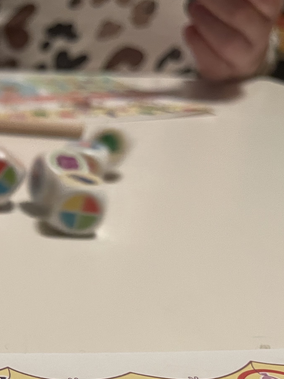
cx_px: -97
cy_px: 311
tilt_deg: -25.2
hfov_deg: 22.3
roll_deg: -0.3
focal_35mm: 58
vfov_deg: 32.2
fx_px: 634
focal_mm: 4.2
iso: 160
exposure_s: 1/50
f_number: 1.6
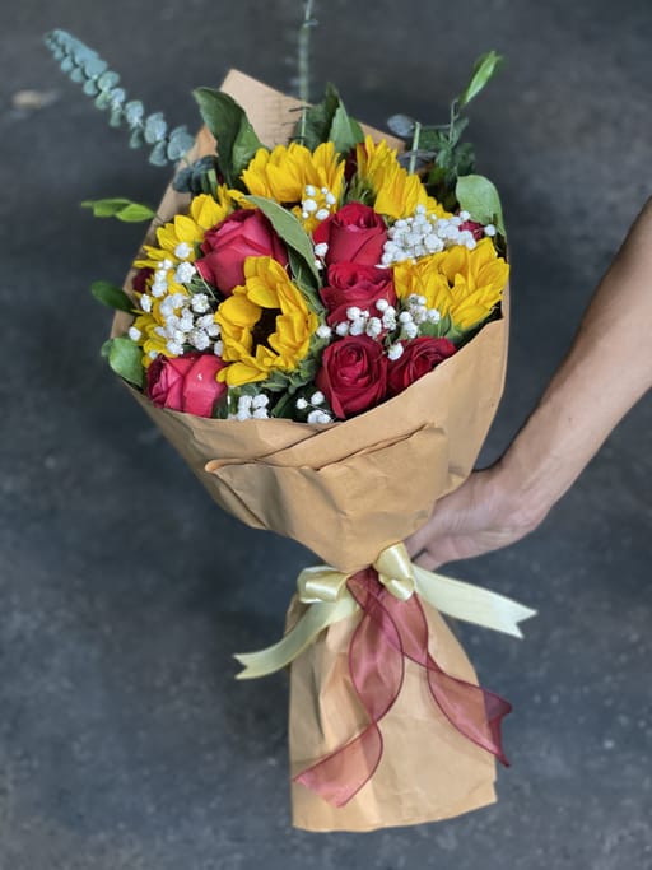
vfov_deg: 30.3
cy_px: 435
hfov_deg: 22.9
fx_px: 1608
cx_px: 326
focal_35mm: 64
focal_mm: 7.5
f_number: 2.2
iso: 160
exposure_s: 1/33
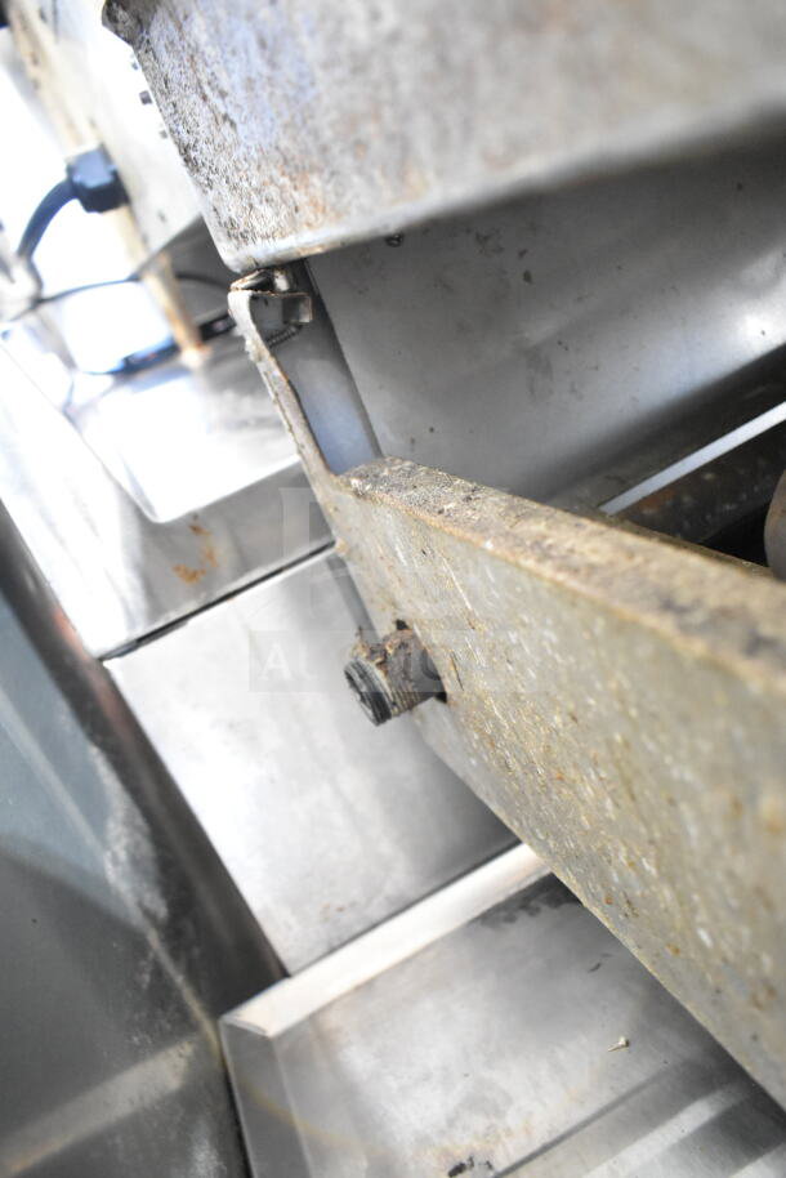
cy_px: 589
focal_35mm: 27
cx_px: 393
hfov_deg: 48.0
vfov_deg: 67.4
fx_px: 884
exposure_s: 1/30
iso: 5600
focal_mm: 18
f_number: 3.5
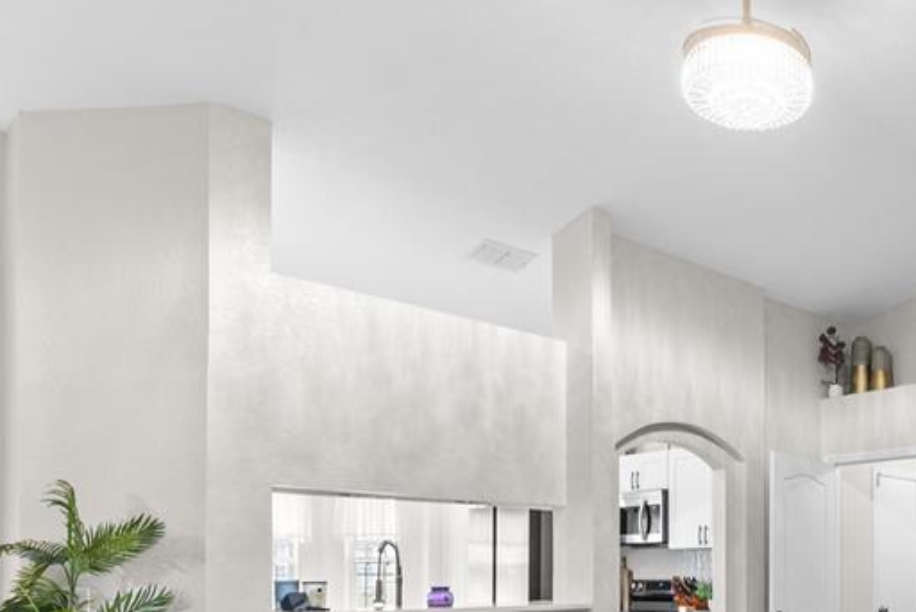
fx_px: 866
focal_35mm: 34
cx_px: 869
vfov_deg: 36.0
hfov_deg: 48.2
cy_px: 575
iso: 400
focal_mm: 17
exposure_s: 1/1.67
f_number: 8
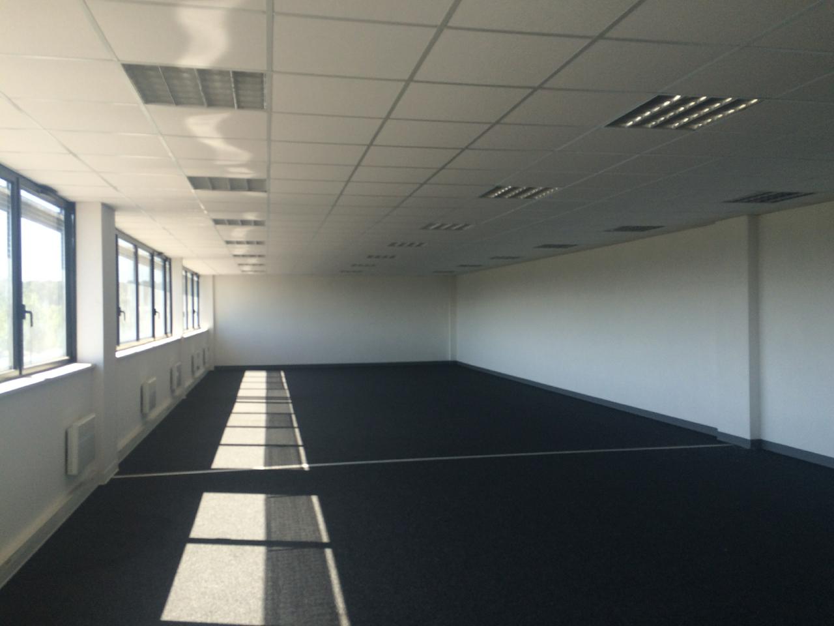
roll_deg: +0.7
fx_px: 699
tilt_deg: -0.9
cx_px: 417
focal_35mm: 29
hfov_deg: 61.7
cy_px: 313
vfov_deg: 48.2
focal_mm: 4.15
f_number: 2.2
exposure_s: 1/263
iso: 32
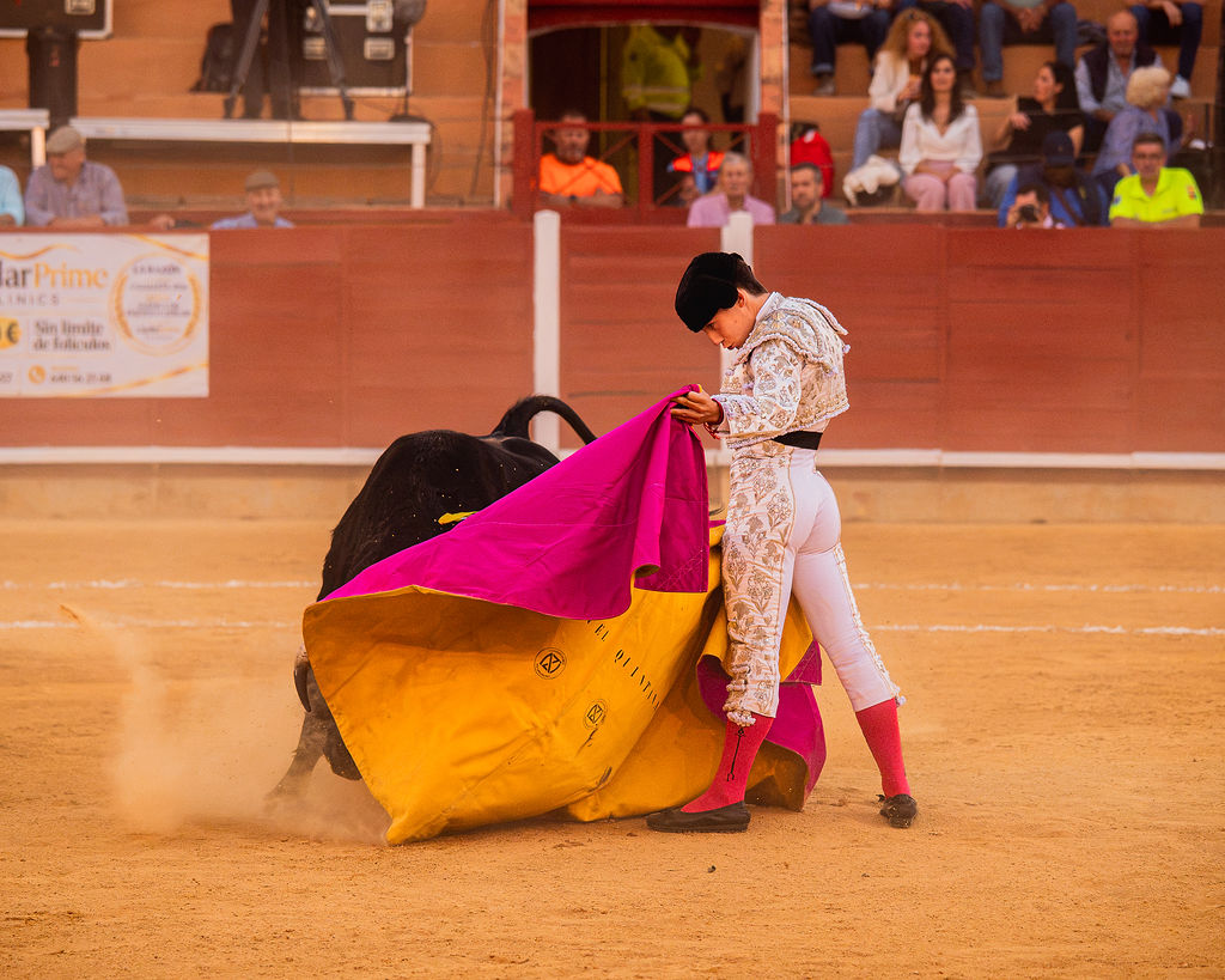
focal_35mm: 198
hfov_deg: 9.7
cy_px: 490
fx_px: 7185
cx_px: 586
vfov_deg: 7.8
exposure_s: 1/800
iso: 8000
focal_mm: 176
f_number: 5.6
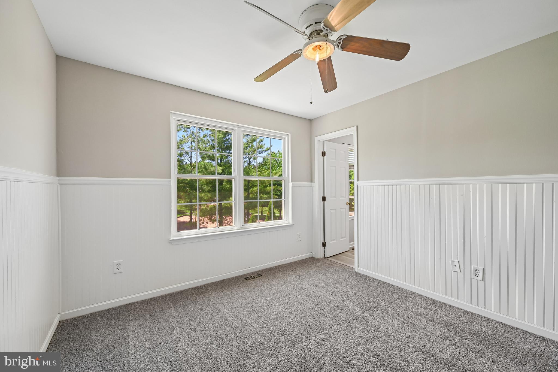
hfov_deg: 104.3
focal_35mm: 14
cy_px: 186
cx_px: 279
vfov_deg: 81.2
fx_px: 217
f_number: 8
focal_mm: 14
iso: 100
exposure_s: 1/25
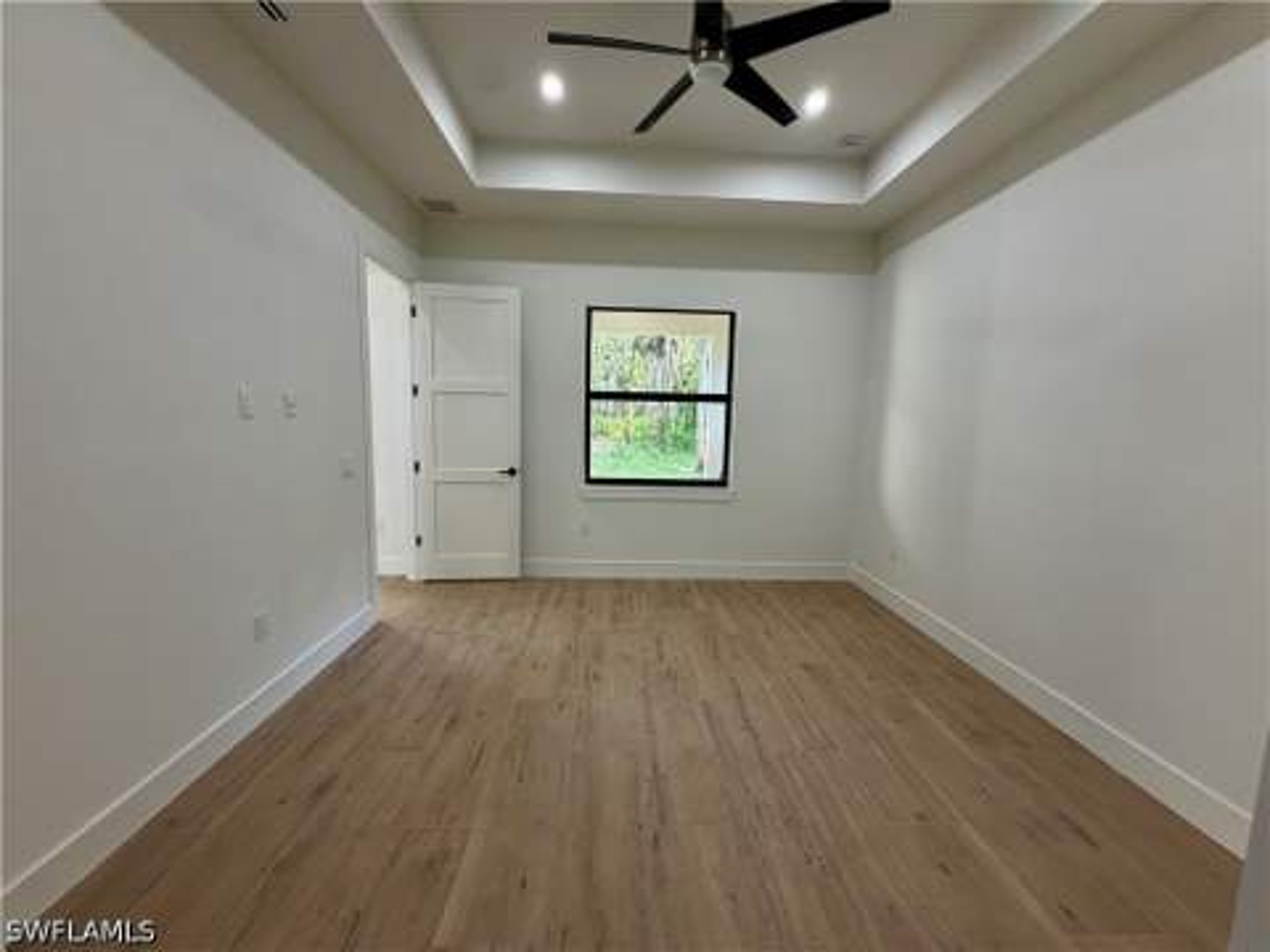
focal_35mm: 14
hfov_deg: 102.1
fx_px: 514
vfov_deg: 85.7
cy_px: 476
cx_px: 635
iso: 320
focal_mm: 2.22
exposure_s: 1/120
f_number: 2.2
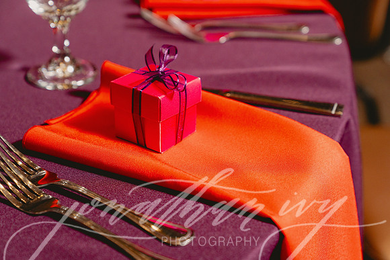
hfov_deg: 28.8
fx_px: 758
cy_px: 130
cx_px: 195
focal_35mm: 70
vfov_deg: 19.5
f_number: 4
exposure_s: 1/125
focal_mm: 70
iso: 400
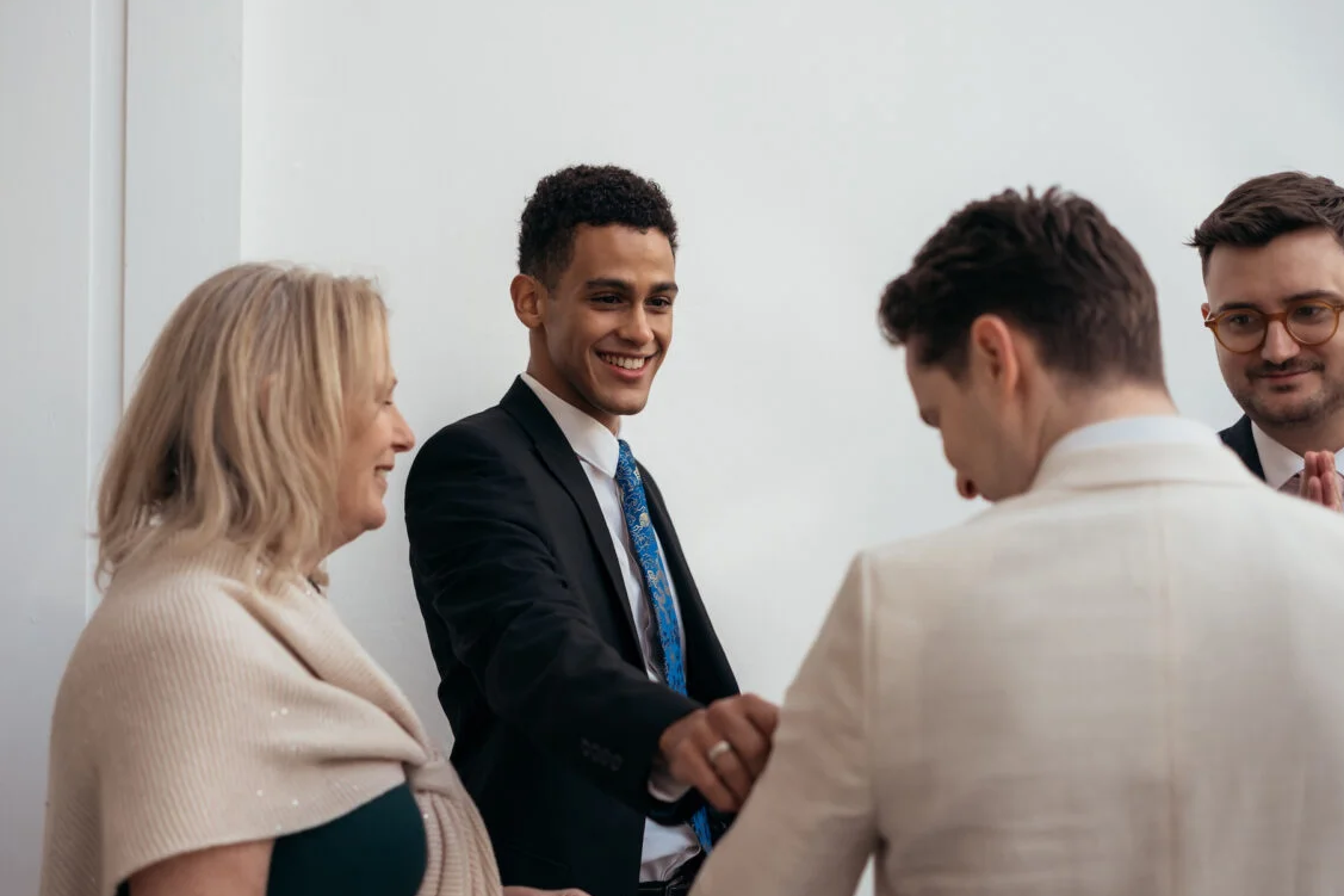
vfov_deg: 23.8
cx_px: 601
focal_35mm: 57
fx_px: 2128
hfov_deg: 35.0
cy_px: 432
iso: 125
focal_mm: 33
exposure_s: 1/500
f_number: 1.6
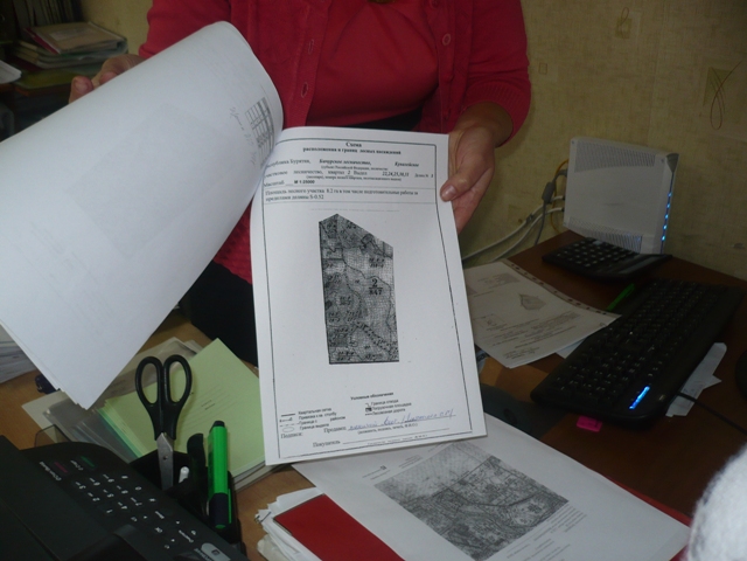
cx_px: 374
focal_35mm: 35
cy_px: 280
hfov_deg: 52.6
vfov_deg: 40.7
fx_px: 755
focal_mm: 5.8
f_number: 2.8
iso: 100
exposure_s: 1/30
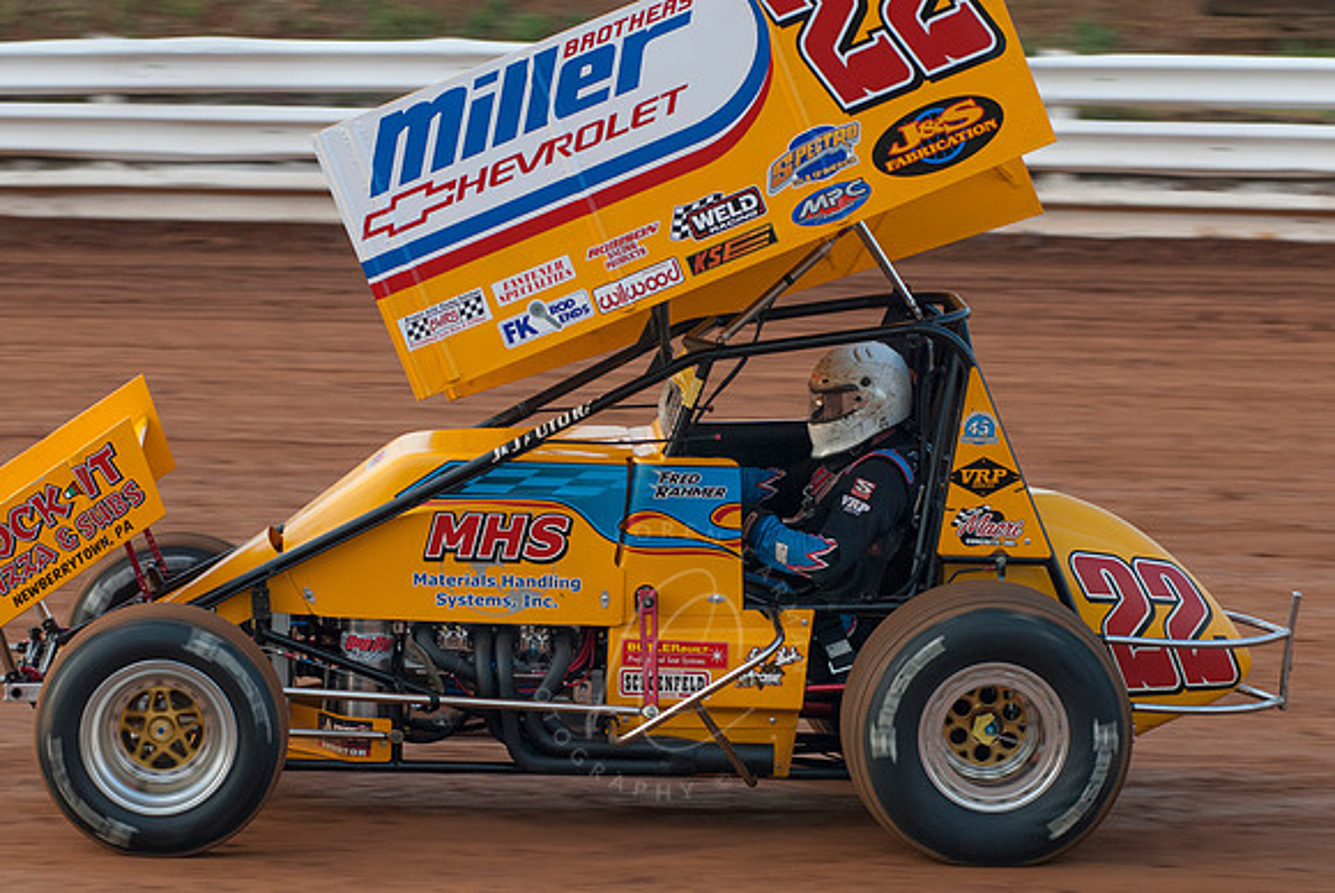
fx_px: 5290
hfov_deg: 14.4
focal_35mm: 142
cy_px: 446
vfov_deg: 9.7
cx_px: 668
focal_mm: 95
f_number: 4.5
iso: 250
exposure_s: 1/320
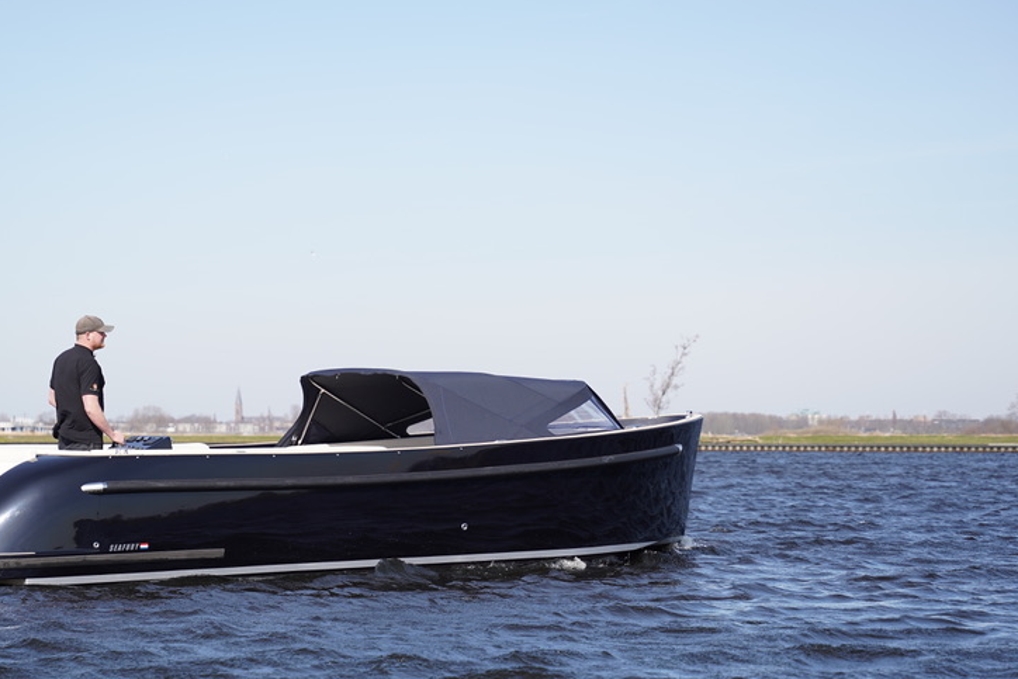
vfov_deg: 13.0
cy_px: 457
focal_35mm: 105
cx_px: 399
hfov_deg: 19.4
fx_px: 2970
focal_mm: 70
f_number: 3.5
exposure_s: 1/1000
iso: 100
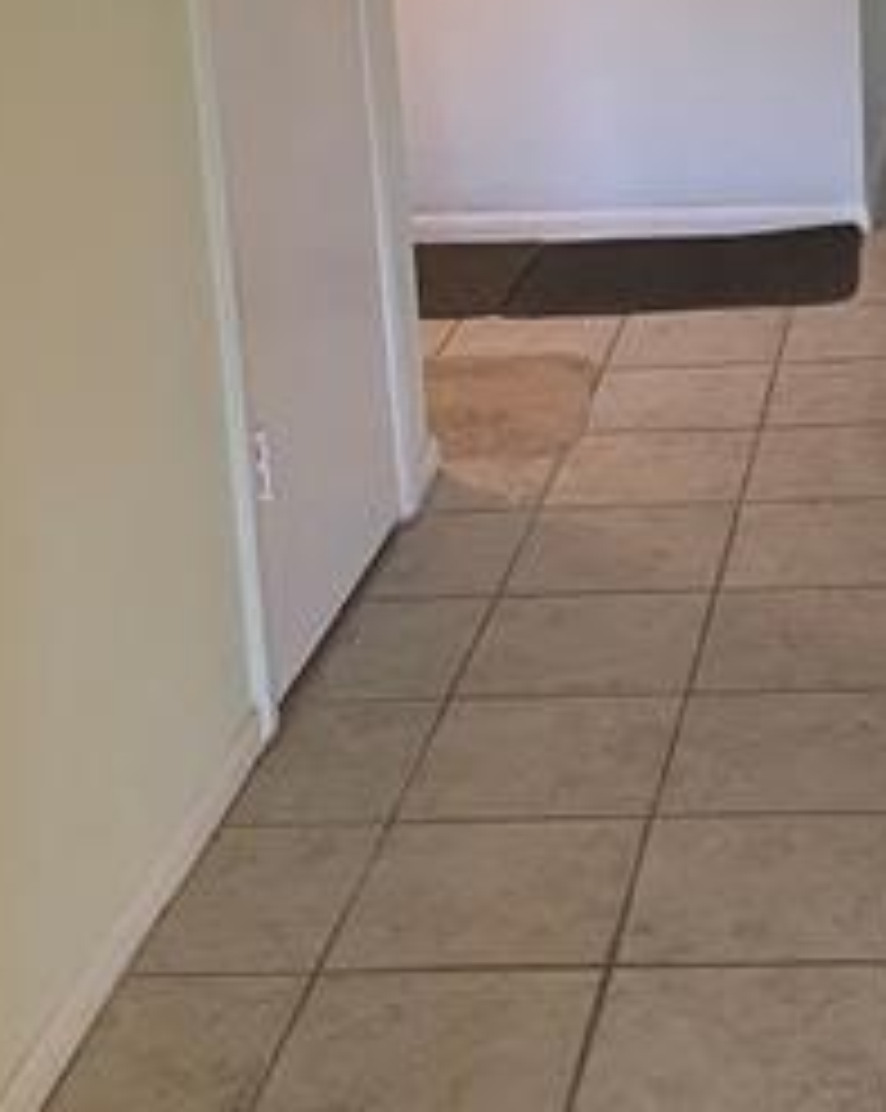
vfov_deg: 23.3
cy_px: 32
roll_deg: +2.7
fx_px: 2594
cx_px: 976
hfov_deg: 18.6
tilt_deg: -14.7
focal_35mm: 79
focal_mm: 4.2
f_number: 1.6
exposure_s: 1/60
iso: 200
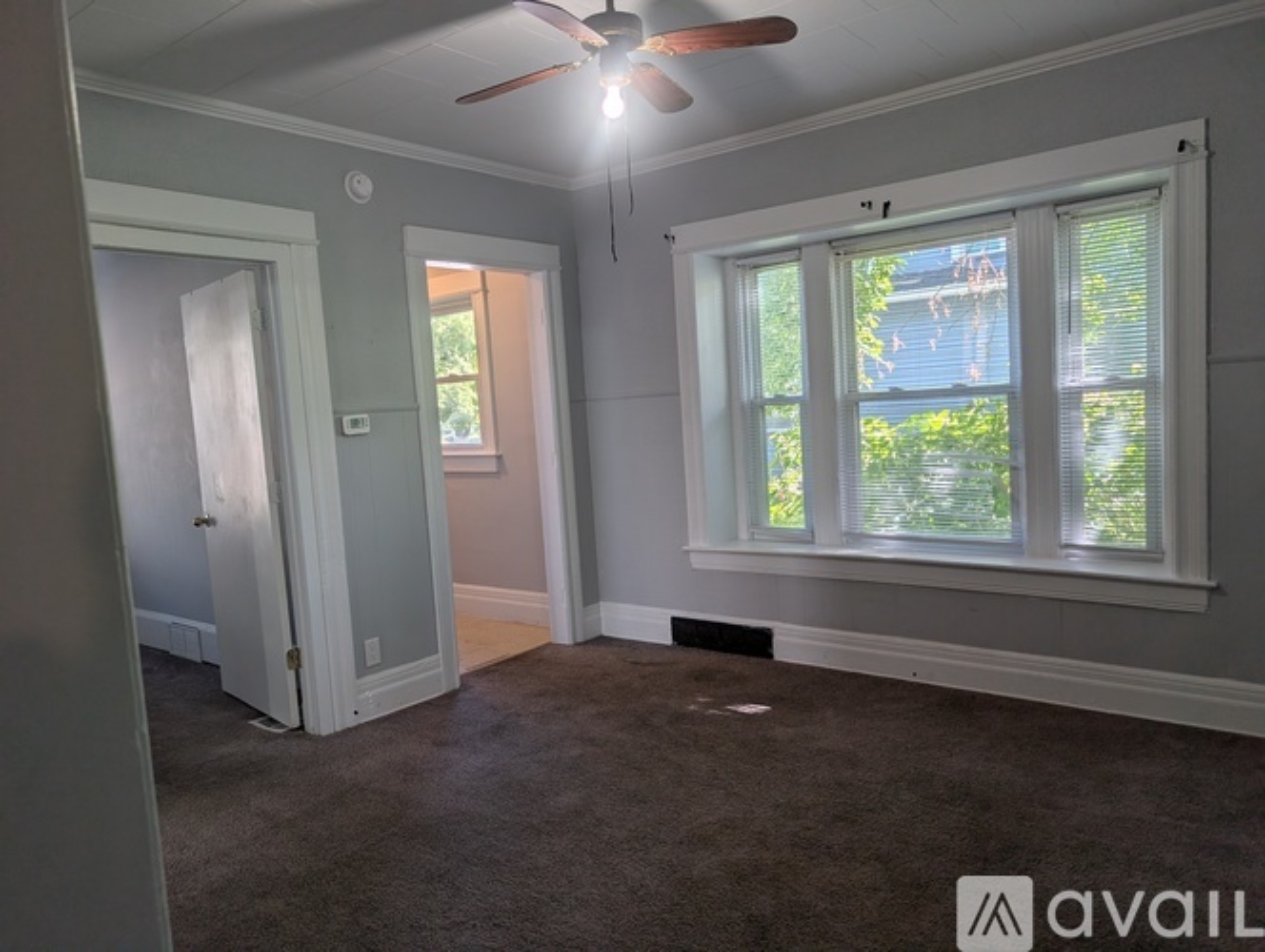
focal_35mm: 24
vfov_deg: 56.9
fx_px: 878
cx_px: 632
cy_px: 476
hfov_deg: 71.5
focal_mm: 6.9
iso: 18
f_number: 1.68
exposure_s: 1/185
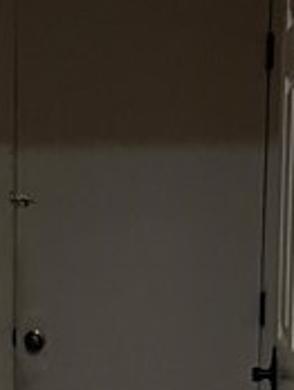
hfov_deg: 10.5
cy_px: 442
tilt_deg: -6.2
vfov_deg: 13.7
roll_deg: +1.1
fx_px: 1593
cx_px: 40
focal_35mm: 141
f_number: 1.78
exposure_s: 1/40
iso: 640
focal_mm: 6.76
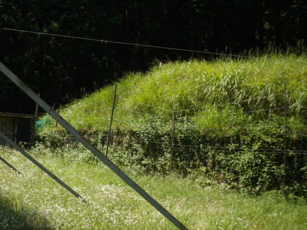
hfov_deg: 34.4
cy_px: 119
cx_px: 90
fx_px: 488
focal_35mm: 55
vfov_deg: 26.6
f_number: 5.6
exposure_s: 1/200
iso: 80
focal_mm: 6.2
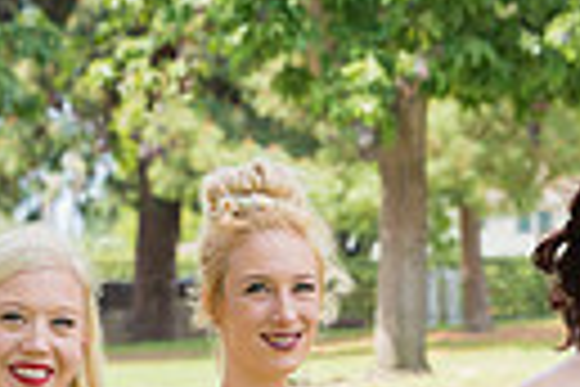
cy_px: 695
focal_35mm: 361
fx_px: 5816
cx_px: 838
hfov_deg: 5.7
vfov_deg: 3.8
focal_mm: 75
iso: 500
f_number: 5.6
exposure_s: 1/1000
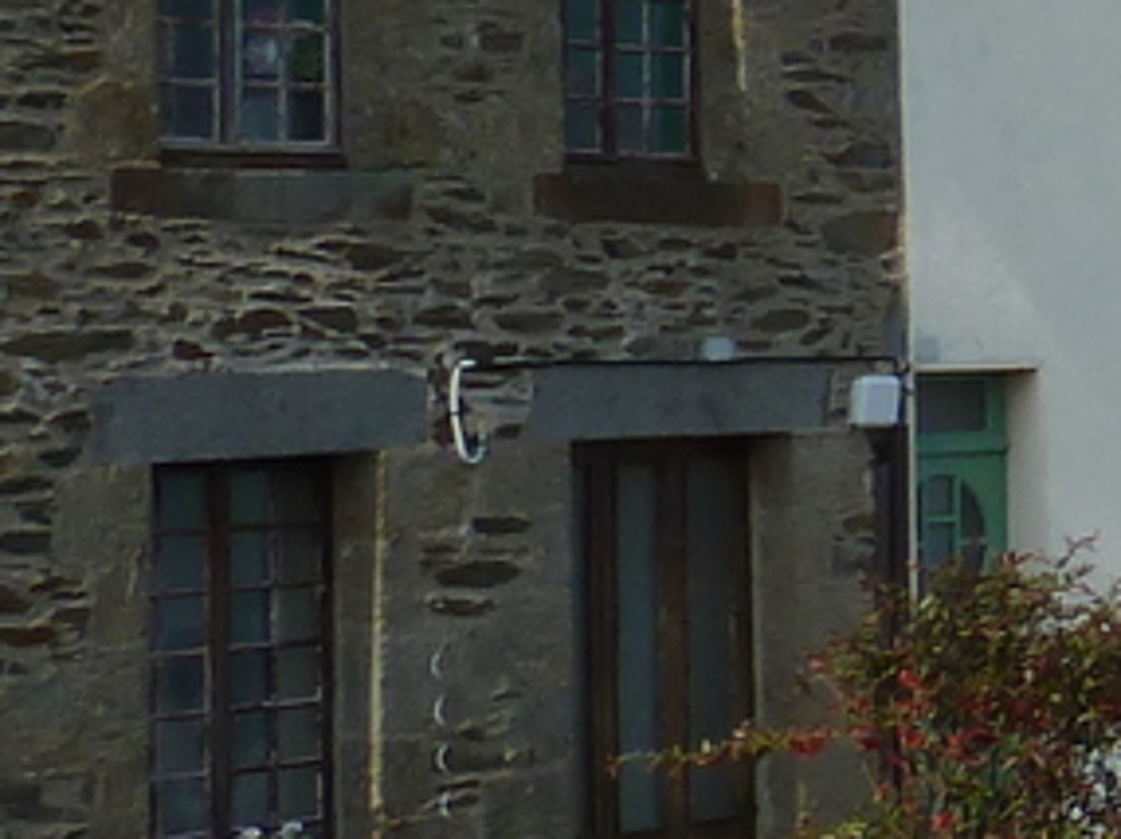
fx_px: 4530
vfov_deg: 10.3
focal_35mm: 140
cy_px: -282
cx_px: 2971
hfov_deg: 11.0
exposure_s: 1/500
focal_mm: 4.1
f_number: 5
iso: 80
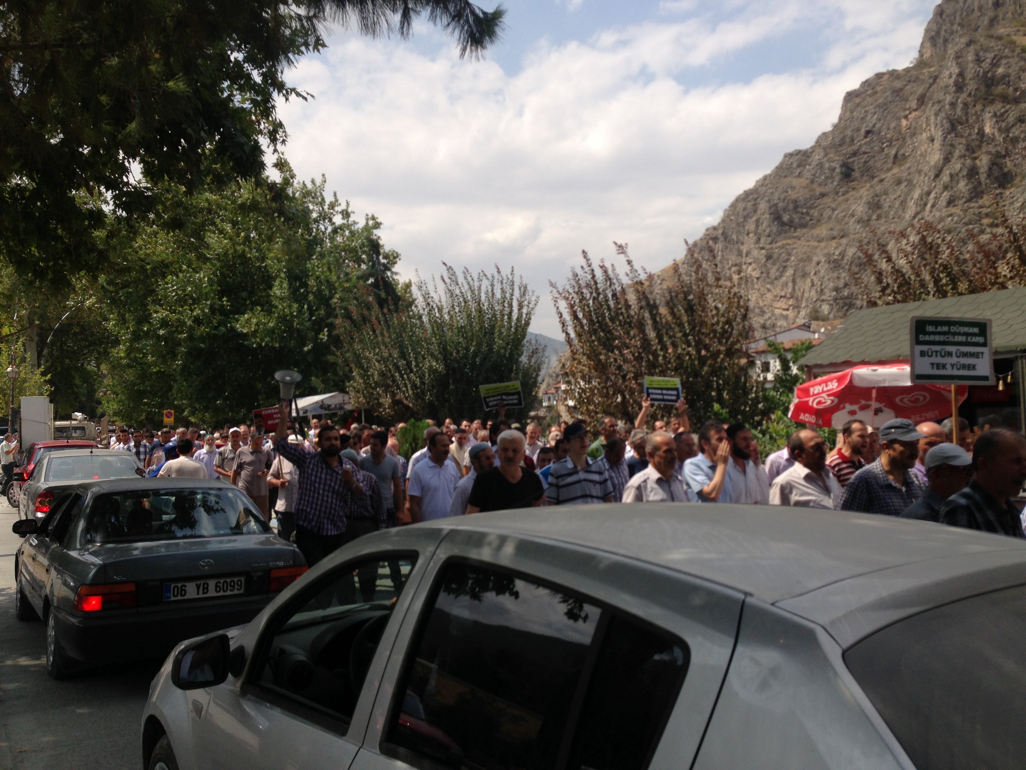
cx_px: 513
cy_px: 385
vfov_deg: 42.9
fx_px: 978
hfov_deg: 55.4
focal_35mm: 33
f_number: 2.4
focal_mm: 4.13
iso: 50
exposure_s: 1/1869
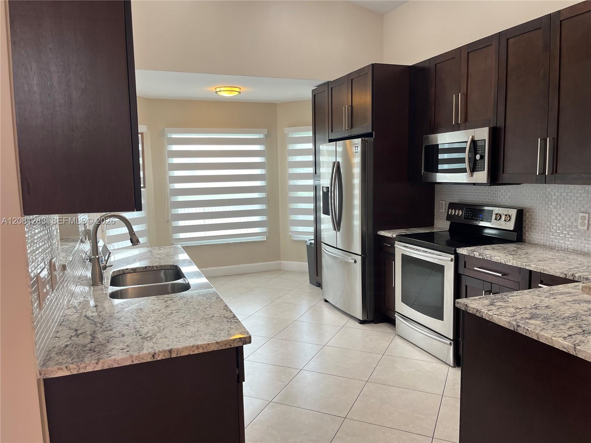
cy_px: 222
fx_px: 444
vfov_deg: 53.1
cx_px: 296
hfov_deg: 67.3
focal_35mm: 26
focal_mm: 5.1
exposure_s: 1/120
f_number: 1.6
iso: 100
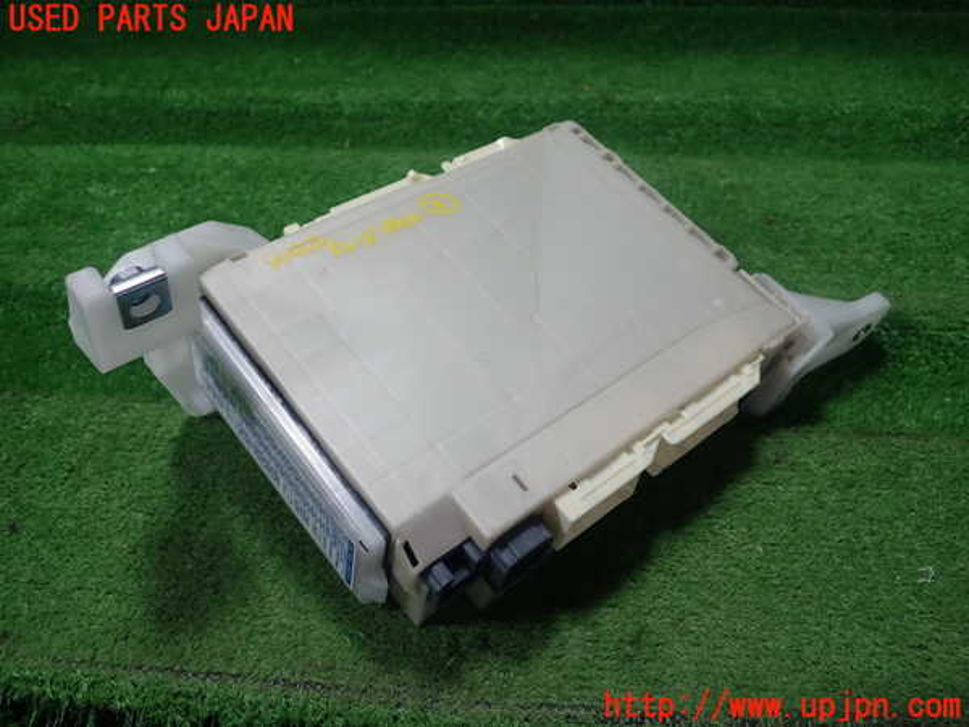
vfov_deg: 46.8
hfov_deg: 60.0
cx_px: 484
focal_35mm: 30
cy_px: 364
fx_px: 840
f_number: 2.3
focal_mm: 5.5
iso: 160
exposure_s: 1/125
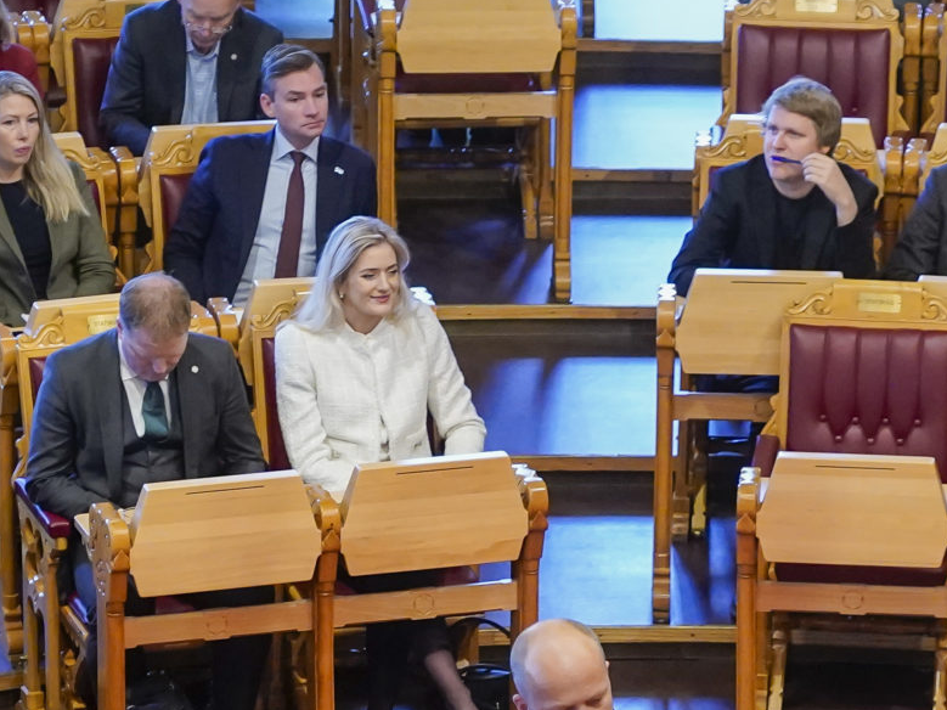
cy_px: 866
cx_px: 796
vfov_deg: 6.8
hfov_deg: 9.1
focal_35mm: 218
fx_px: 5963
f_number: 4
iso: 4000
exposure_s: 1/250
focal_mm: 69
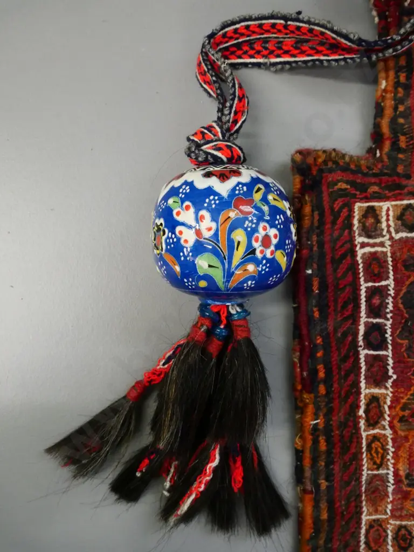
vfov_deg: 60.0
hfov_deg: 46.8
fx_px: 478
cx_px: 207
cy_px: 276
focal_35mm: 30
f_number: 6.3
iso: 3200
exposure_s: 1/100
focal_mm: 15
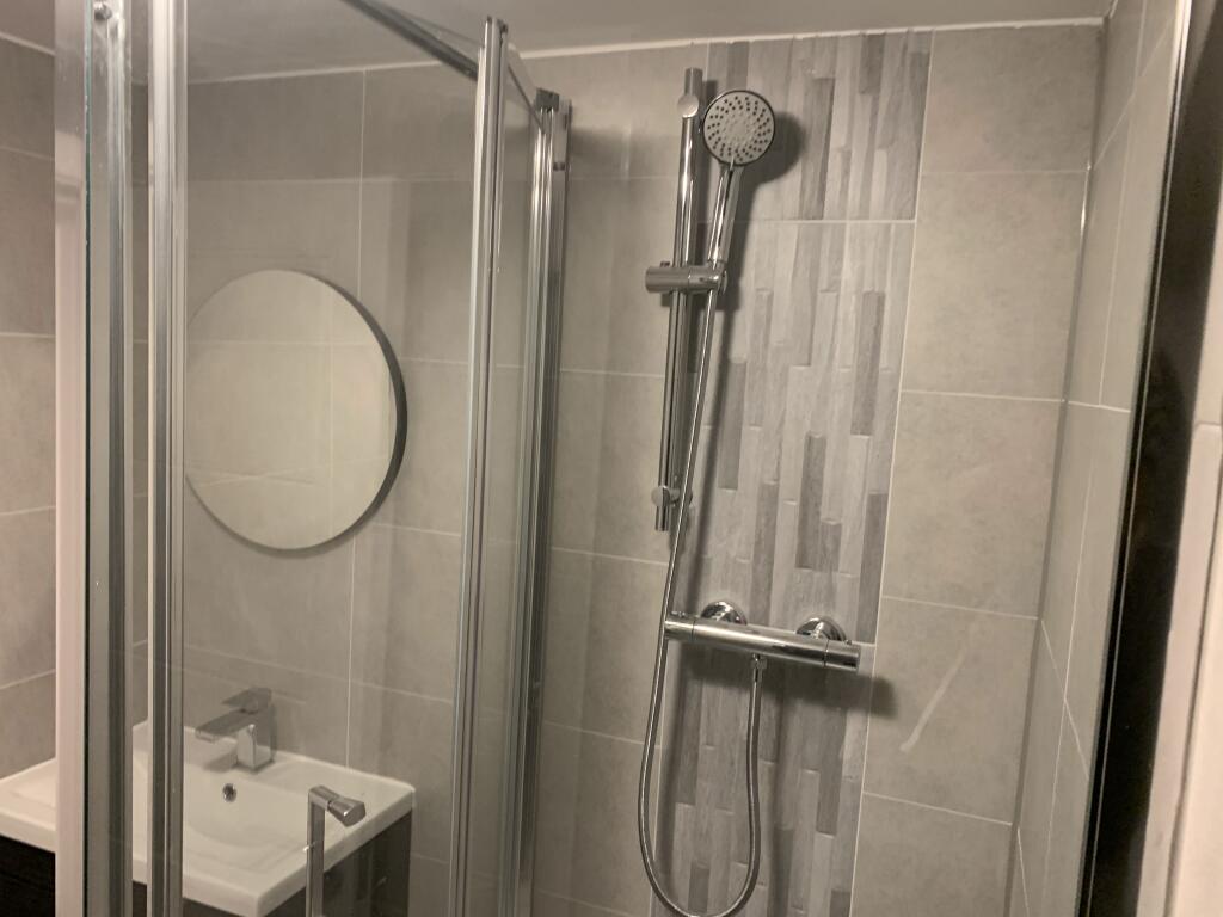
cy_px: 458
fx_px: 919
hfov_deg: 67.3
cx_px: 612
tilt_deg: -8.3
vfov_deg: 53.1
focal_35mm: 26
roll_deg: -4.4
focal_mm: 4.25
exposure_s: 1/50
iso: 250
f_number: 1.8
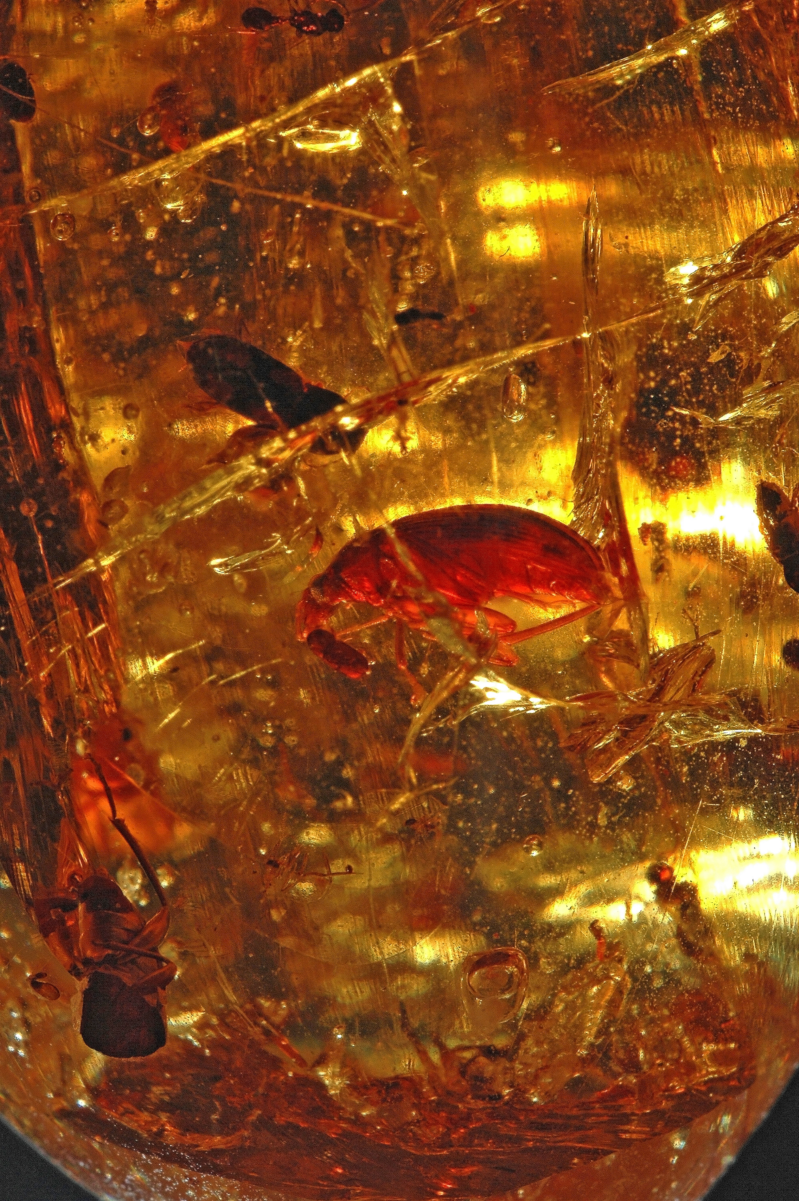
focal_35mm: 90
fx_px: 3002
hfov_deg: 15.2
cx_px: 400
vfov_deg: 22.6
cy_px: 600
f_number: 32
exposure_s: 1/60
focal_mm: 60
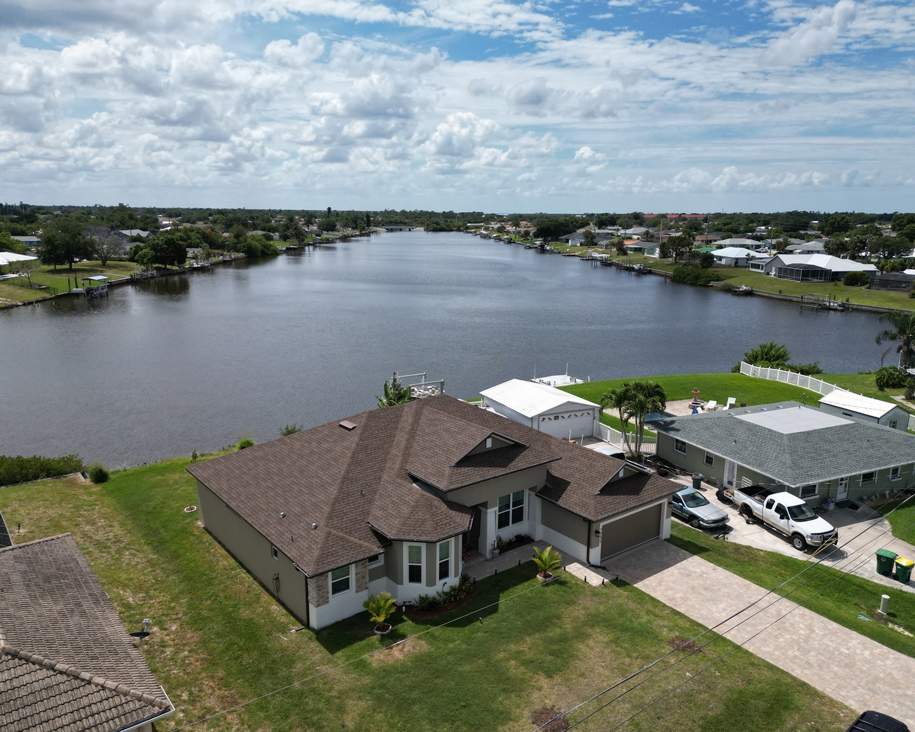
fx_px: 704
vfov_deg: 54.9
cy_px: 369
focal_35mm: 26
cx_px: 454
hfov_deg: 66.0
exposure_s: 1/5000
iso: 120
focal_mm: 6.72
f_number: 1.7
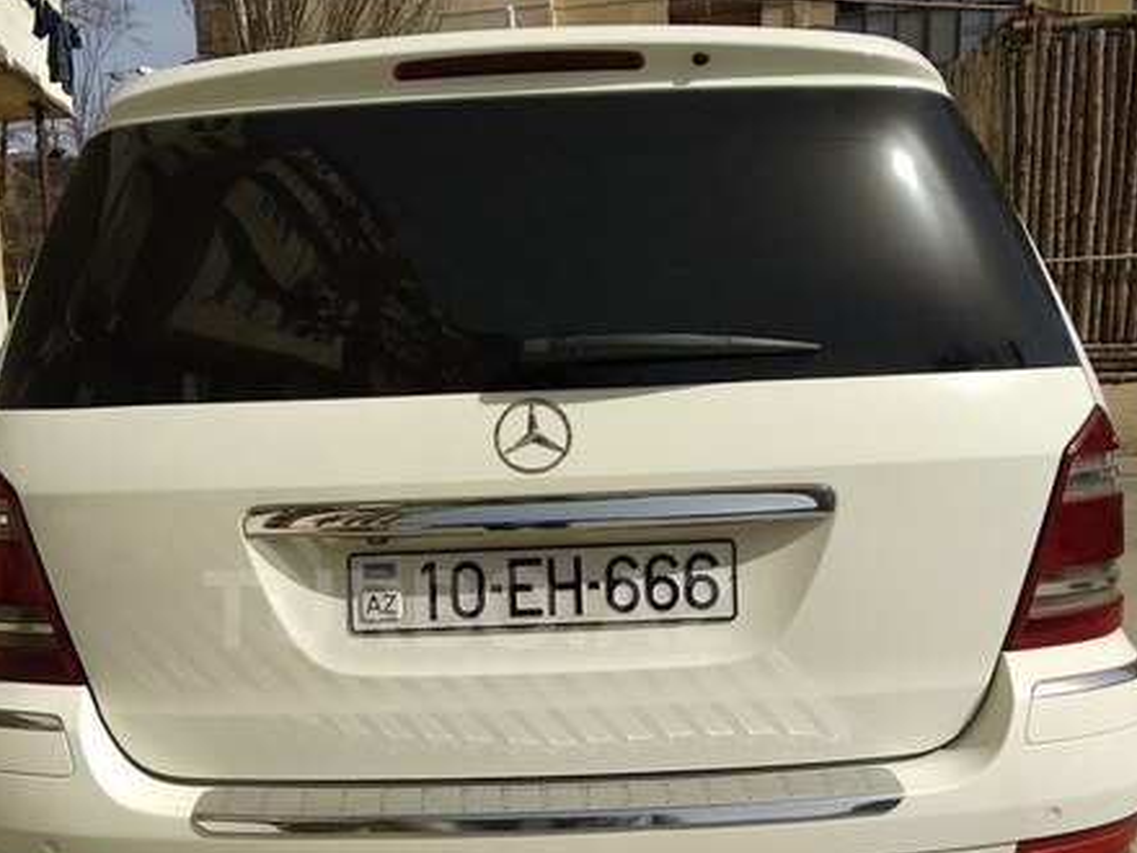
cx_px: 468
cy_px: 609
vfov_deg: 36.2
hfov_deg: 47.6
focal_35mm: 39
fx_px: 1281
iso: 100
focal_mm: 3.81
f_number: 2.2
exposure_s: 1/1681
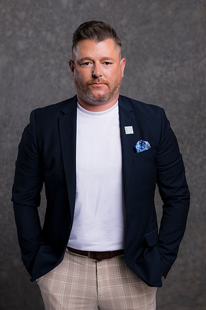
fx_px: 730
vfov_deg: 23.9
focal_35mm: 85
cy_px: 155
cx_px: 103
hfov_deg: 16.1
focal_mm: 85
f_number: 5
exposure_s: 1/200
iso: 100
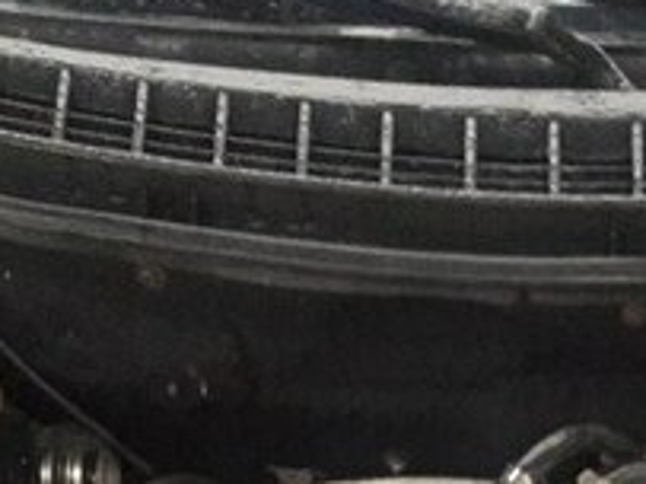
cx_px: 586
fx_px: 1697
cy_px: 667
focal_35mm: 91
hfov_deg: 21.1
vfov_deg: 15.3
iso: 800
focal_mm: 3.7
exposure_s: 1/17
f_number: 1.9
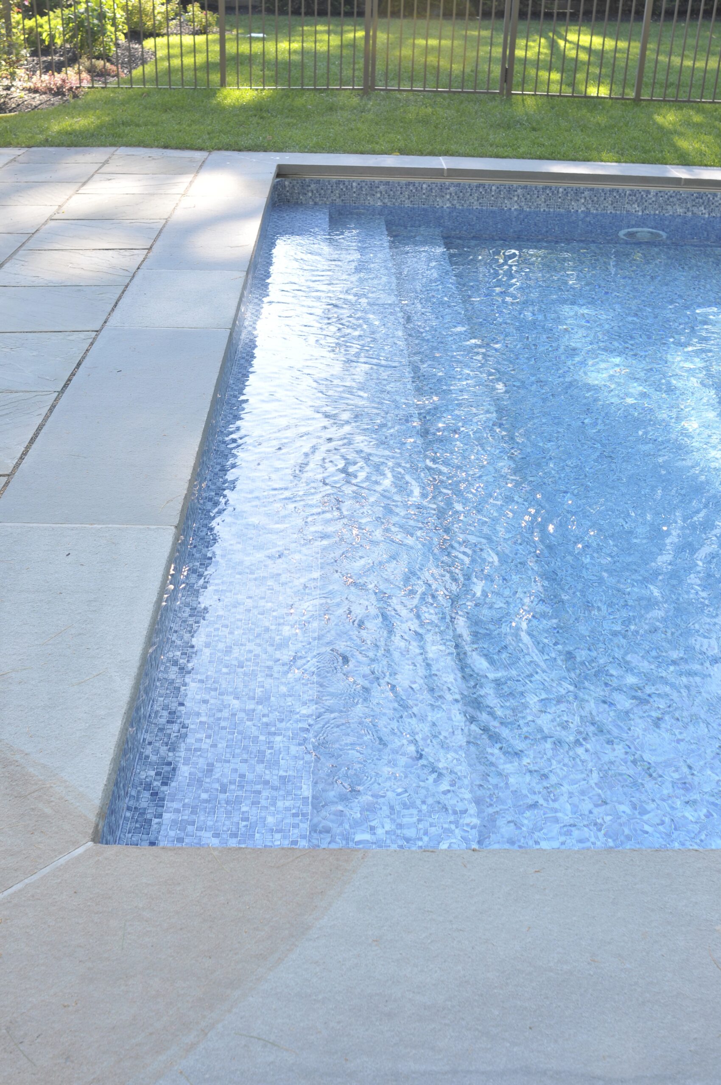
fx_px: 1084
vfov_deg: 53.2
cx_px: 360
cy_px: 542
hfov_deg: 36.8
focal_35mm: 36
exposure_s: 1/100
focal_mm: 24
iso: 200
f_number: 5
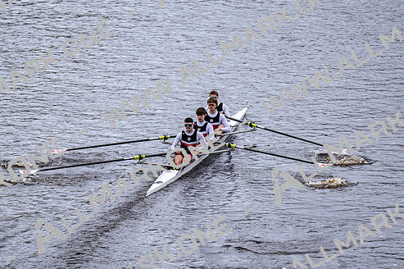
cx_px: 201
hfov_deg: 5.8
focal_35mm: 353
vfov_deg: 3.9
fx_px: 3959
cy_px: 128
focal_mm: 200
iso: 400
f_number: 2.8
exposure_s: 1/2000
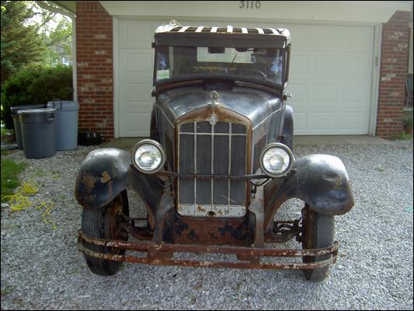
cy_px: 156
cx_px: 207
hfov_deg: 47.9
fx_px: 467
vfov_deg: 36.8
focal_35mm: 39
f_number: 2.8
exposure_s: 1/59.5
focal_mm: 8
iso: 100
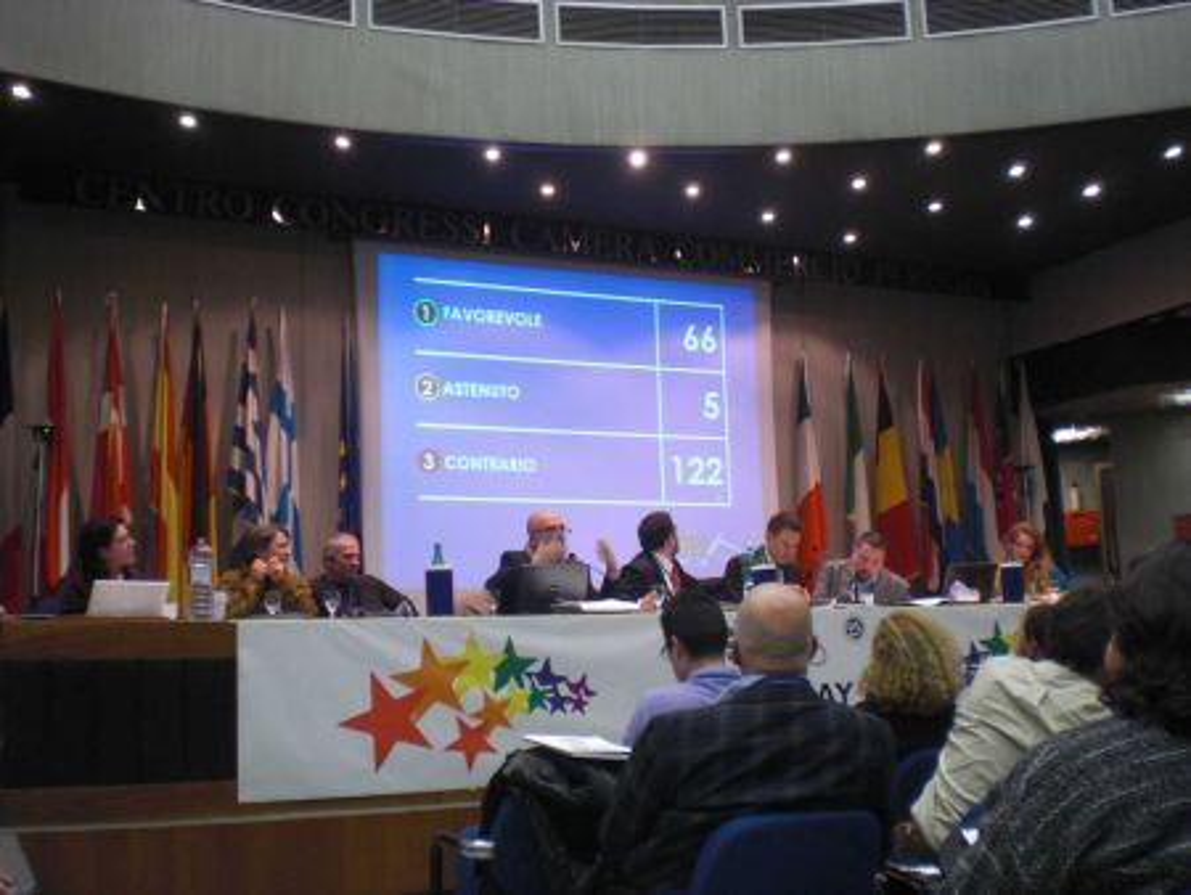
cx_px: 596
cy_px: 448
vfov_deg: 37.8
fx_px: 1308
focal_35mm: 38
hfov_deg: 49.0
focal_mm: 6.3
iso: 200
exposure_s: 1/15
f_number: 3.1
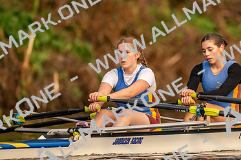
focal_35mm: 933
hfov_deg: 2.2
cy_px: 75
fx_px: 6240
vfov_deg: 1.5
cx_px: 168
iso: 3600
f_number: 4
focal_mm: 600
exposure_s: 1/2500
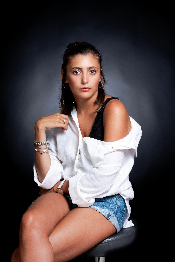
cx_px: 88
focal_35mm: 85
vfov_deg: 23.9
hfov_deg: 16.1
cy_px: 131
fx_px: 619
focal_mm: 85
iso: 400
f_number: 11
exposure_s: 1/160
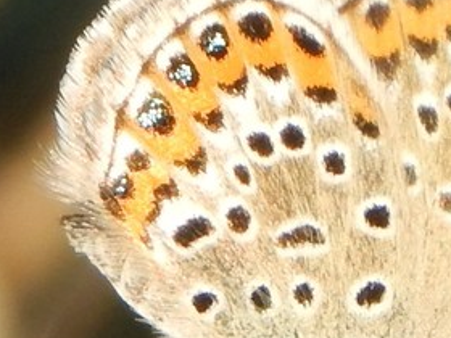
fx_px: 11074
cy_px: 278
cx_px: 347
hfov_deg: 2.3
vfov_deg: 1.7
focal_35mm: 850
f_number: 5.7
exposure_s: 1/160
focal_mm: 50.1
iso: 125
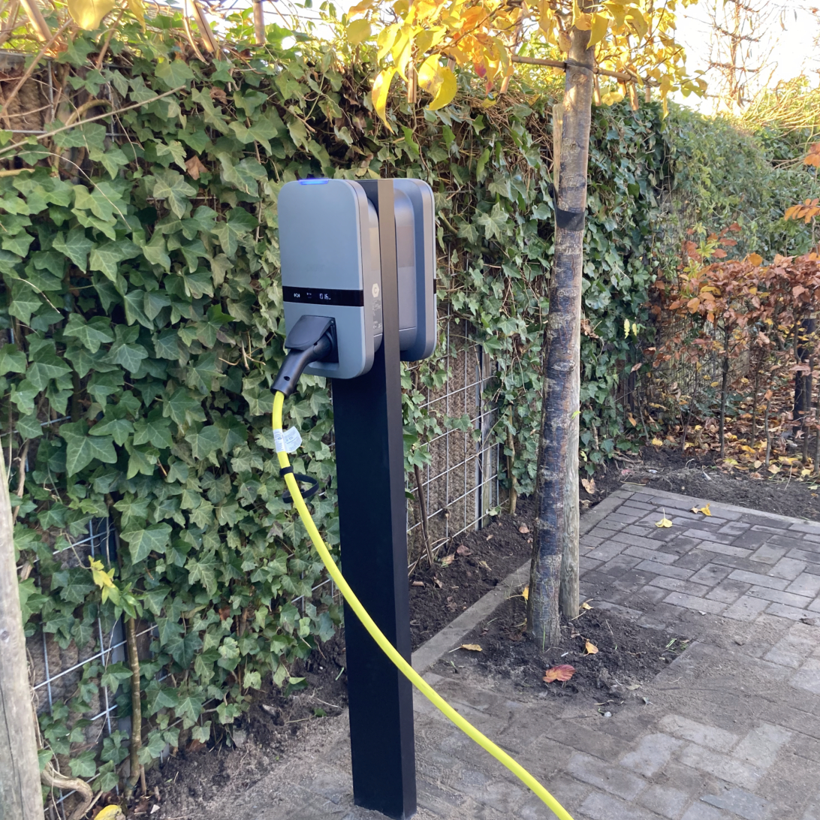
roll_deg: +1.7
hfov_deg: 48.4
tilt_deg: -12.5
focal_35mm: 34
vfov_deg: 48.4
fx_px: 911
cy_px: 415
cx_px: 414
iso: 64
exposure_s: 1/121
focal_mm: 3.99
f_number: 1.8
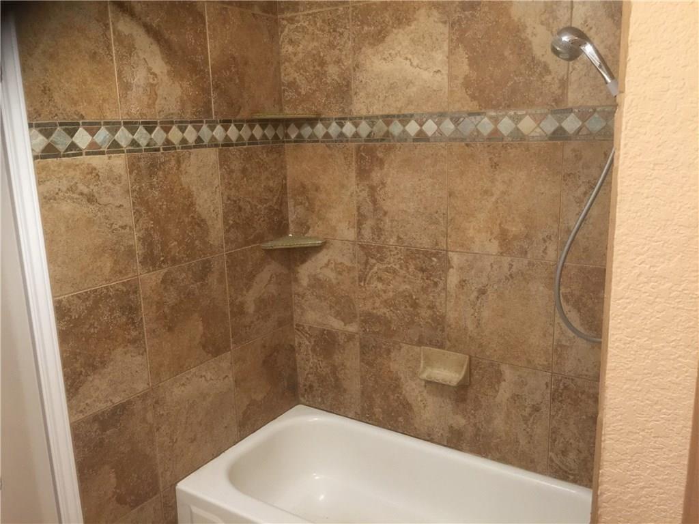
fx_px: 586
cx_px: 350
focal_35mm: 29
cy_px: 262
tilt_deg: -12.8
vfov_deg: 48.2
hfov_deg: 61.7
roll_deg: +1.3
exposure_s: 1/15
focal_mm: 4.15
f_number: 2.2
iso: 125
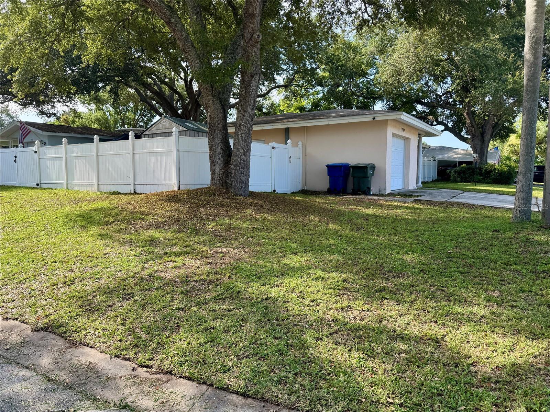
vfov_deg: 56.8
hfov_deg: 71.6
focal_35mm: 24
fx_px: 381
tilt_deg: -4.0
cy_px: 206
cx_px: 275
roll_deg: -0.1
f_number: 1.78
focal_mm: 6.76
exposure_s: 1/876
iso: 80
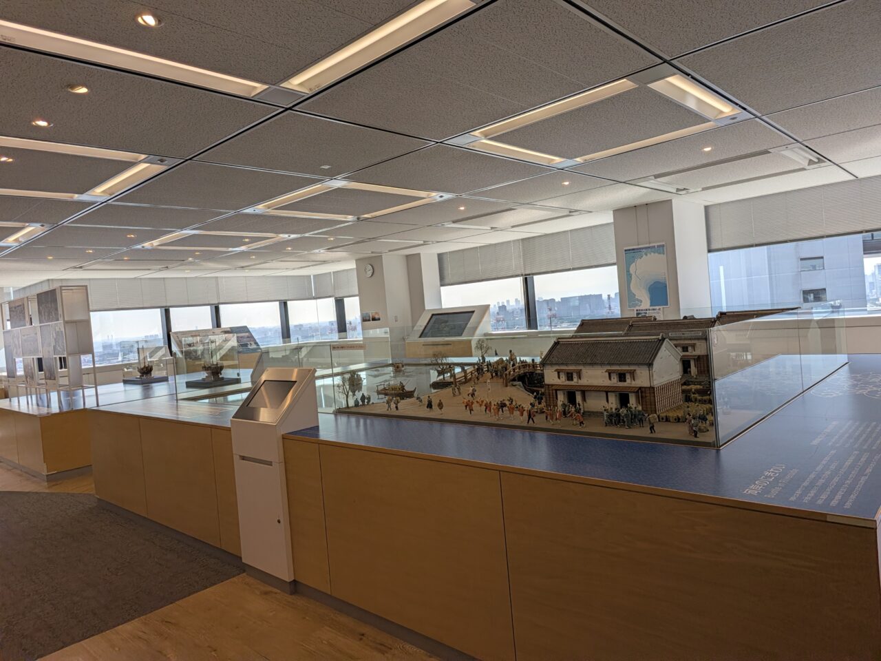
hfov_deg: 73.9
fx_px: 585
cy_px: 330
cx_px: 440
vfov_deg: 58.9
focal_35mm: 23
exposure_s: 1/433
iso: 14
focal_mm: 5.28
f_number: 1.7
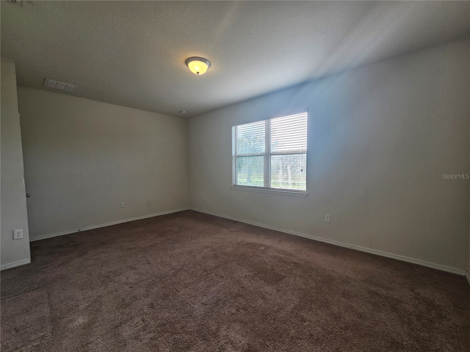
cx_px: 235
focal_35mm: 13
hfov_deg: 106.2
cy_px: 176
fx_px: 177
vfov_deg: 89.9
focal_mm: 2.2
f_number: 2.2
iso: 80
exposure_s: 1/120
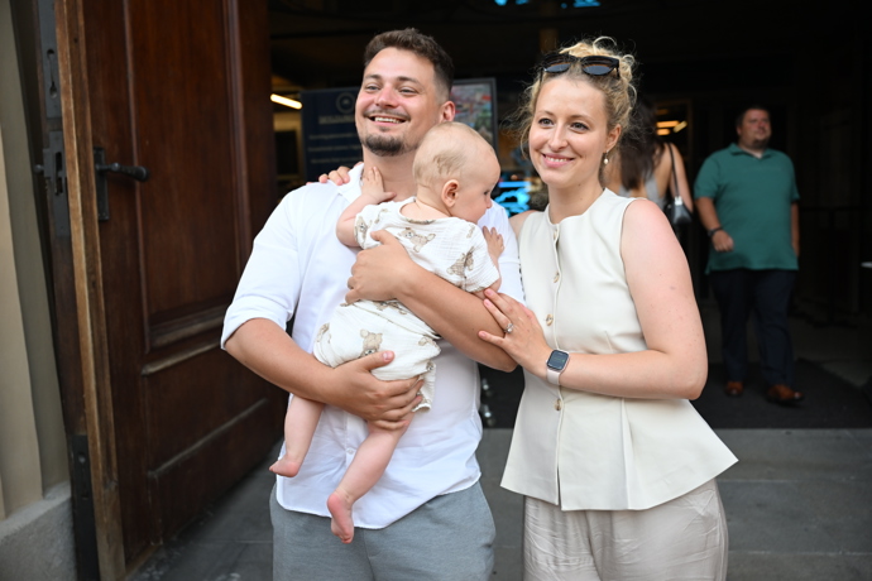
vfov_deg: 40.5
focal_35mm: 32
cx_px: 436
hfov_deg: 58.0
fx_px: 787
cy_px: 290
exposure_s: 1/1000
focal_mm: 32.5
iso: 800
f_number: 2.8
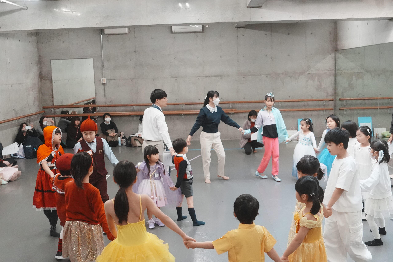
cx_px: 196
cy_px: 131
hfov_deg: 53.1
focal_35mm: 36
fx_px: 393
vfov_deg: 36.9
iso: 6400
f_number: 3.5
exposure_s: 1/400
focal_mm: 24
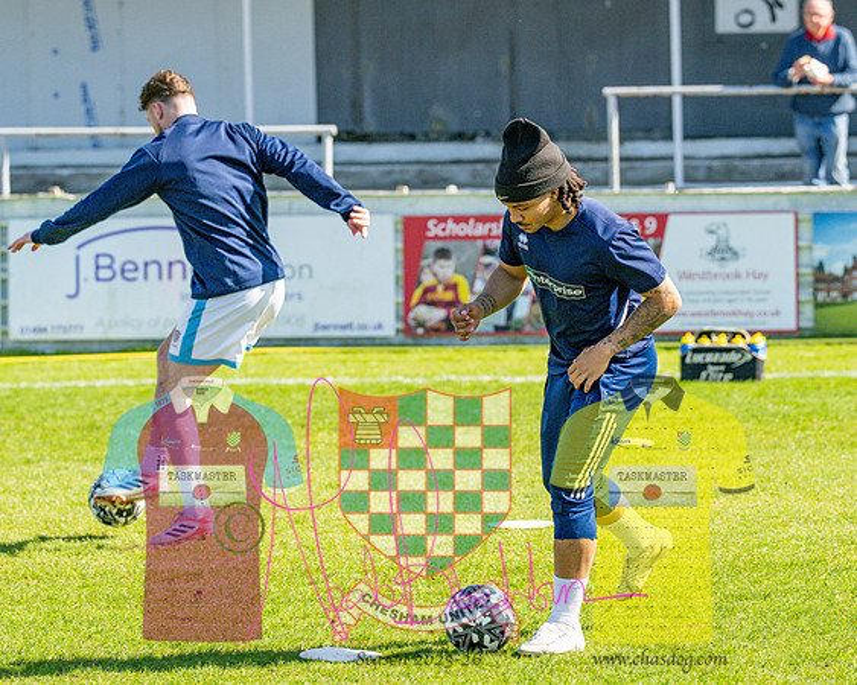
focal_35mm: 228
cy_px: 342
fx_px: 5771
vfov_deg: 6.8
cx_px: 438
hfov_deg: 8.5
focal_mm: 135
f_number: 4
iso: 400
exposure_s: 1/3200
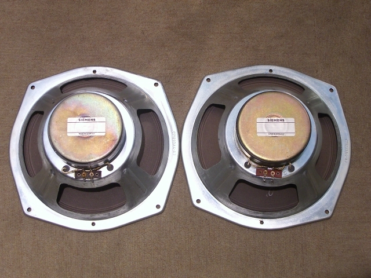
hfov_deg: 28.6
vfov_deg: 21.6
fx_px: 729
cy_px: 139
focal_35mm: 68
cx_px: 186
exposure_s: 1/30
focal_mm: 14.2
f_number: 4
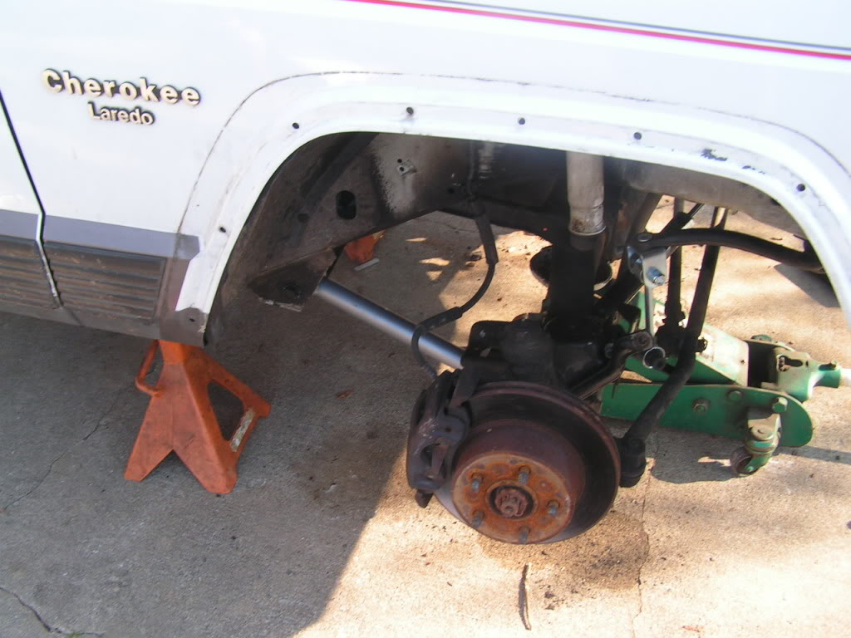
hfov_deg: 49.0
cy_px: 319
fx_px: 934
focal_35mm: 38
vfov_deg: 37.7
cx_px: 426
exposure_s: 1/50
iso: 50
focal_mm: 6.3
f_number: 4.5
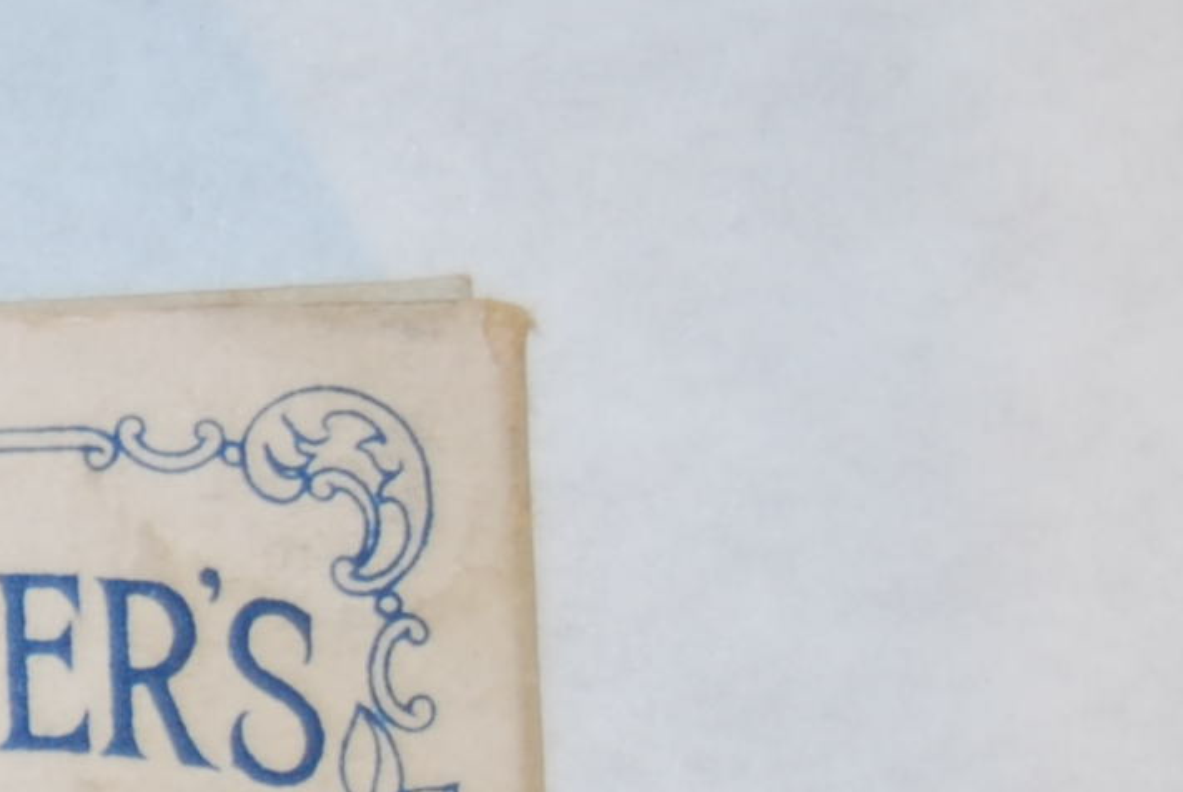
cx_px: -1584
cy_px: 1060
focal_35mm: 343
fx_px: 11285
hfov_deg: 5.8
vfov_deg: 4.0
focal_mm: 42
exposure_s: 1/60
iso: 100
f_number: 5.3
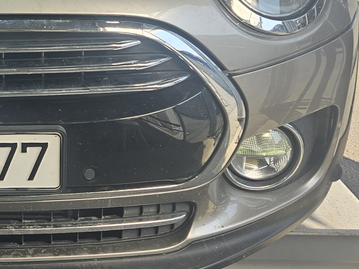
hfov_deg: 23.4
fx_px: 767
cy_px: 35
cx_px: -104
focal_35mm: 74
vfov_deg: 19.6
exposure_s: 1/421
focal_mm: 5.4
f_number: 1.8
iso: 25
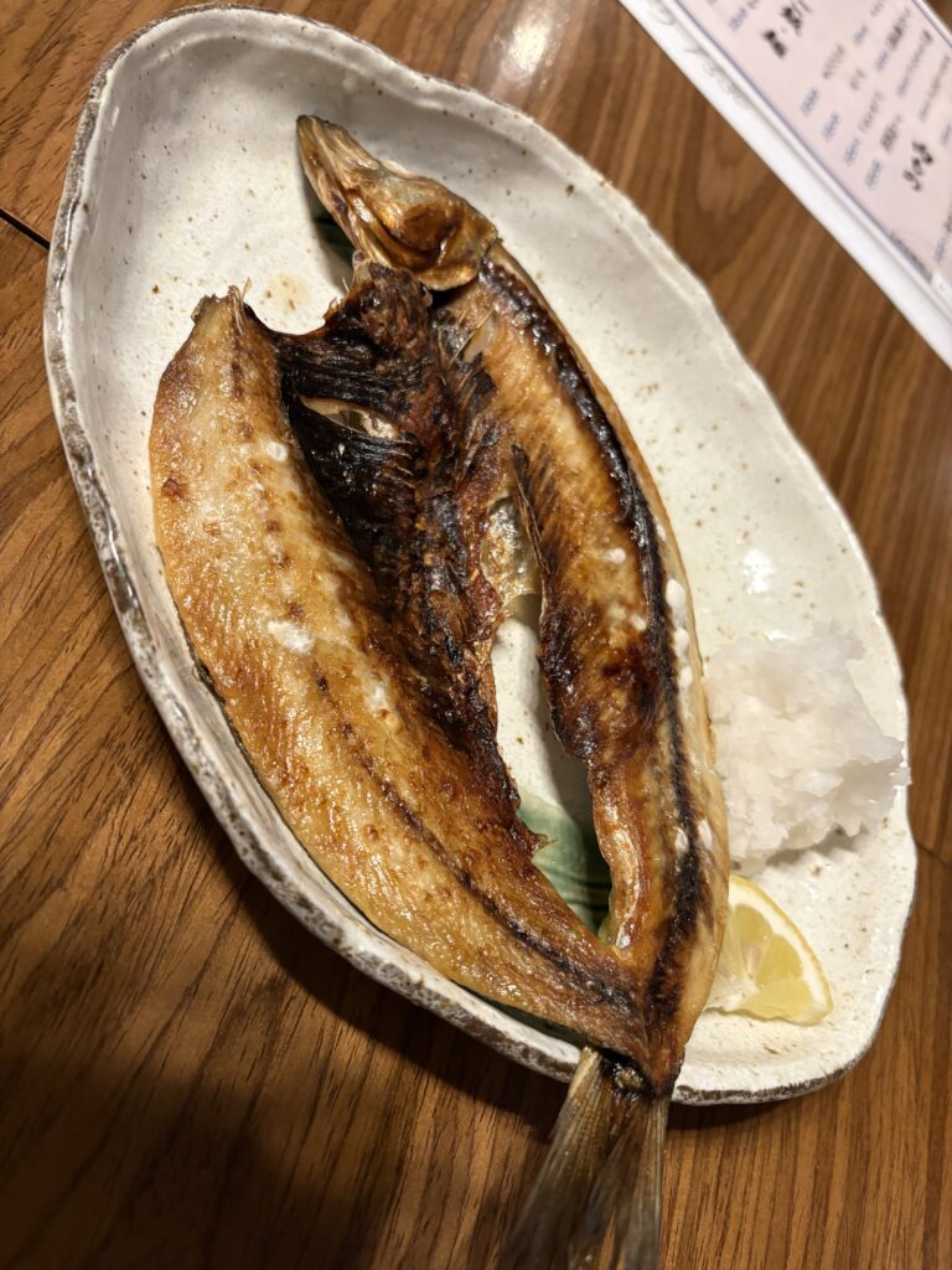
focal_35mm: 26
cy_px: 635
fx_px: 953
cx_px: 476
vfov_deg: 67.3
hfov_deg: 53.1
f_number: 1.6
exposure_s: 1/60
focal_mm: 5.96
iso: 250
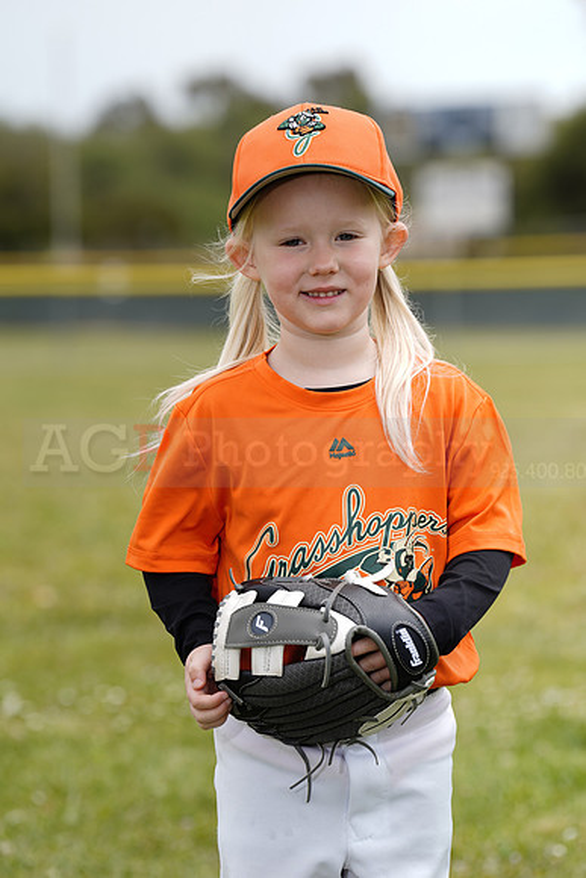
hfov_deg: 7.4
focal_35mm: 185
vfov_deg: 11.1
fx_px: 4514
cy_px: 439
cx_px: 293
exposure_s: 1/250
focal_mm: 185
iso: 50
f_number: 5.6
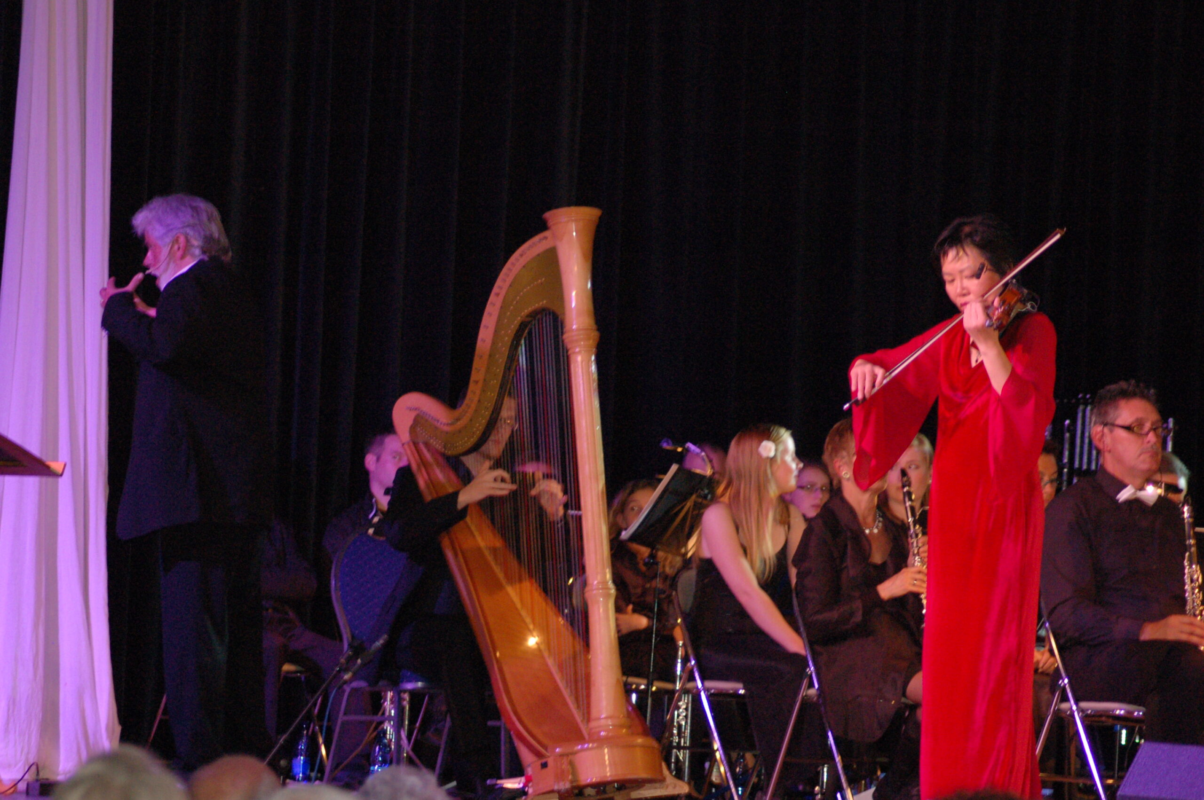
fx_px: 5614
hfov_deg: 12.2
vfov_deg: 8.2
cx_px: 602
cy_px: 400
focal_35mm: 168
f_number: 4.2
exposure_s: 1/60
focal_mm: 112
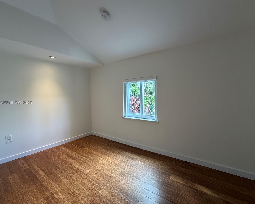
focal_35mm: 16
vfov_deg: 80.4
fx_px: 121
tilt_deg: -3.1
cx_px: 123
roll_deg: +1.4
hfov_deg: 93.1
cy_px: 103
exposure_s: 1/120
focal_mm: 2.22
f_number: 2.2
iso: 200
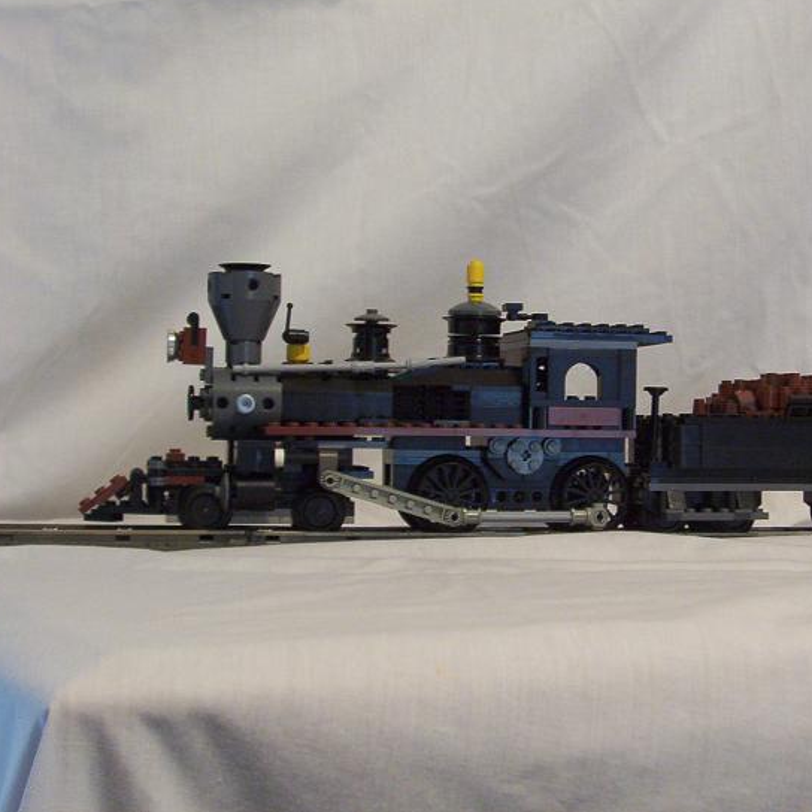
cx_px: 507
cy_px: 401
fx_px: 1619
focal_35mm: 61
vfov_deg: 28.2
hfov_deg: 28.1
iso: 200
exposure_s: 1/10.6
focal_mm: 7.88
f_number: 3.16
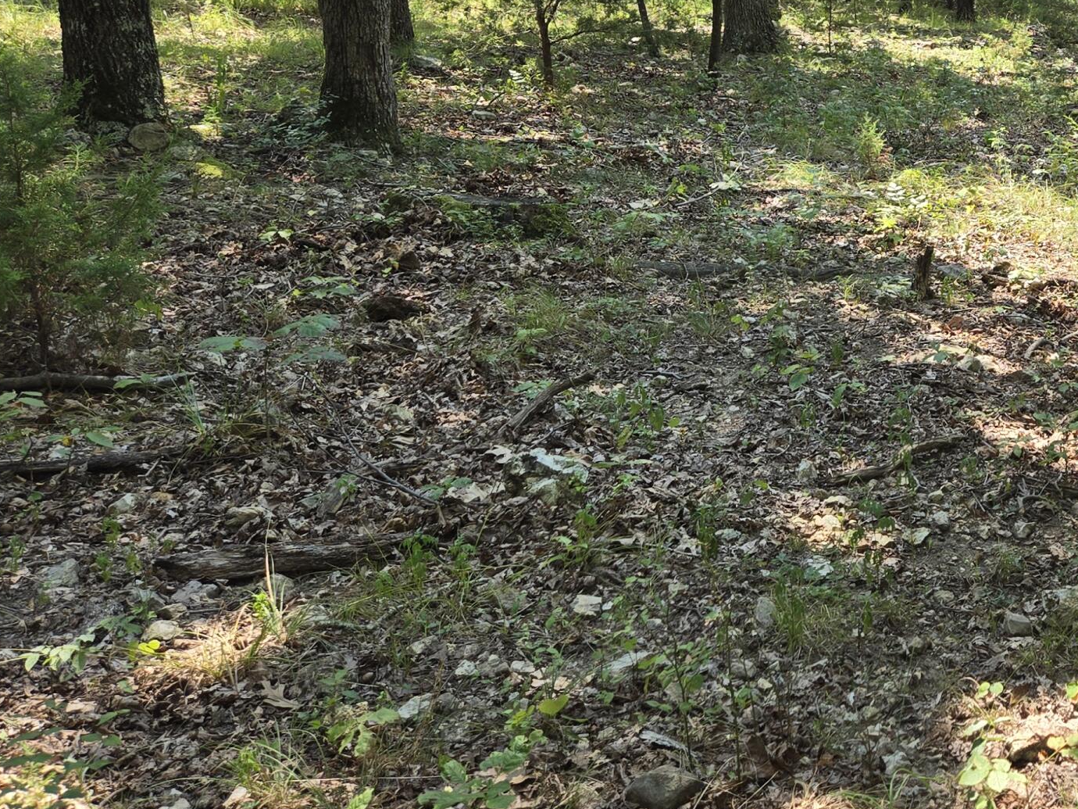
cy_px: 37
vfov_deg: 27.7
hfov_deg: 35.1
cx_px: 1048
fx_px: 1557
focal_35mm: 50
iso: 25
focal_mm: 5.4
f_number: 1.8
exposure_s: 1/285
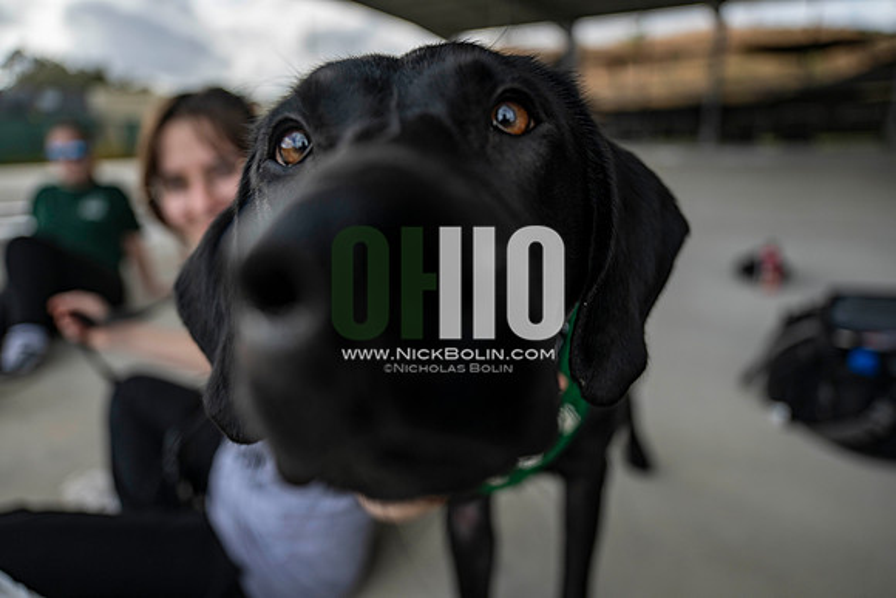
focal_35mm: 24
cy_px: 299
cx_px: 448
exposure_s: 1/1250
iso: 100
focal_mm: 24
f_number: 2.8
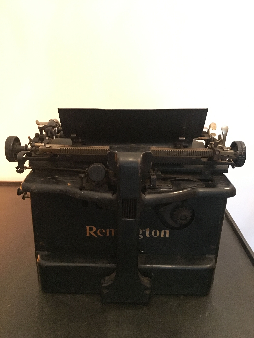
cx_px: 127
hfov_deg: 48.2
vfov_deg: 61.7
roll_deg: -1.4
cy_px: 169
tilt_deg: -19.5
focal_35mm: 29
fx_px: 284
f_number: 2.2
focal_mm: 4.15
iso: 320
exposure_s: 1/17
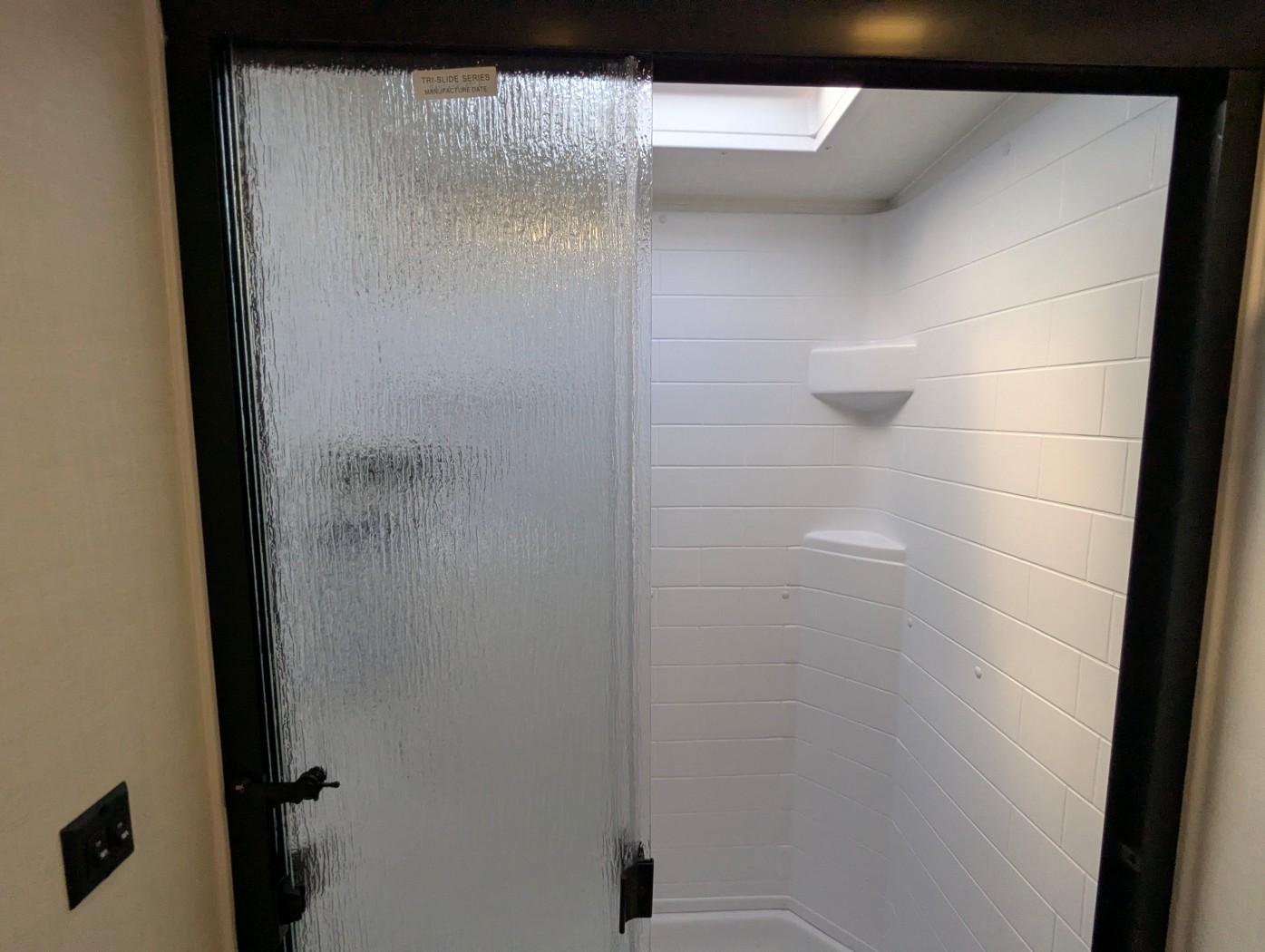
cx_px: 632
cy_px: 476
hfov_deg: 94.4
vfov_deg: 78.2
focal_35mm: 16
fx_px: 585
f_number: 2.2
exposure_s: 1/503
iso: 231
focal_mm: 2.35
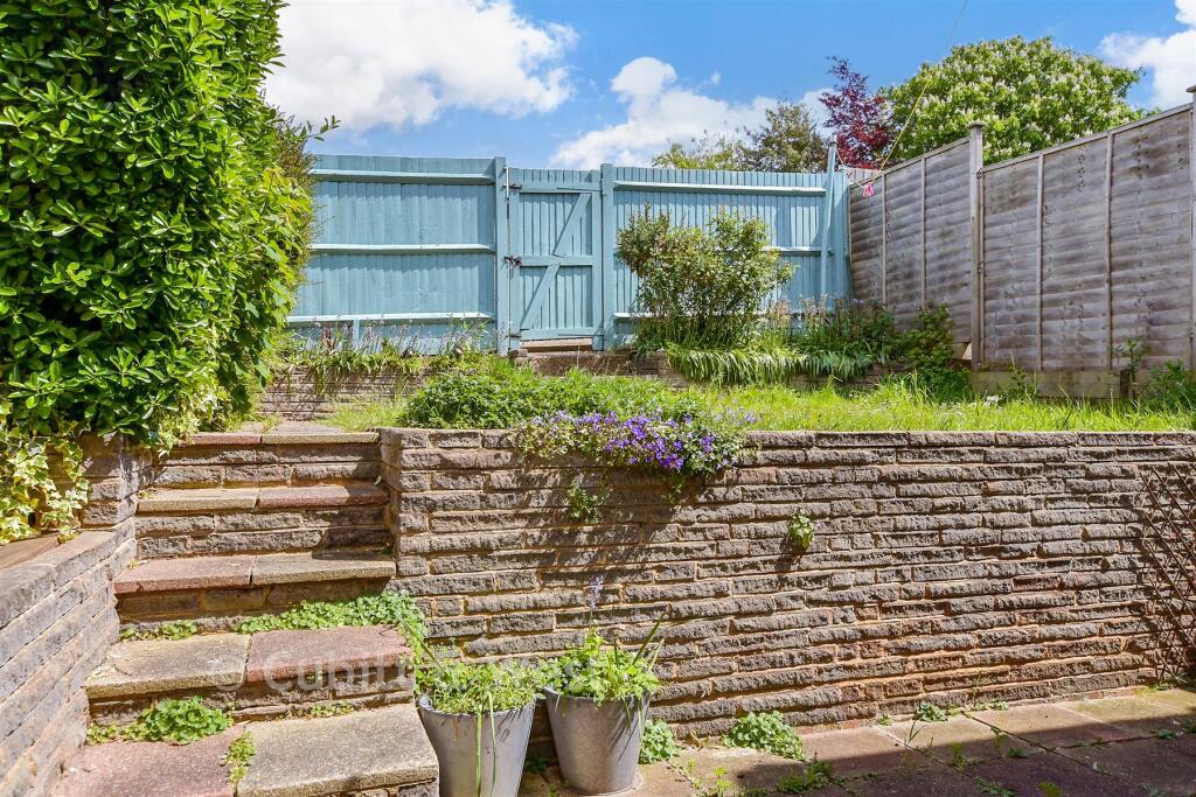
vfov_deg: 51.3
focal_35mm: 25
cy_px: 398
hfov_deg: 71.5
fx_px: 831
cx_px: 598
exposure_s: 1/400
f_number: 8
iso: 200
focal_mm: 17
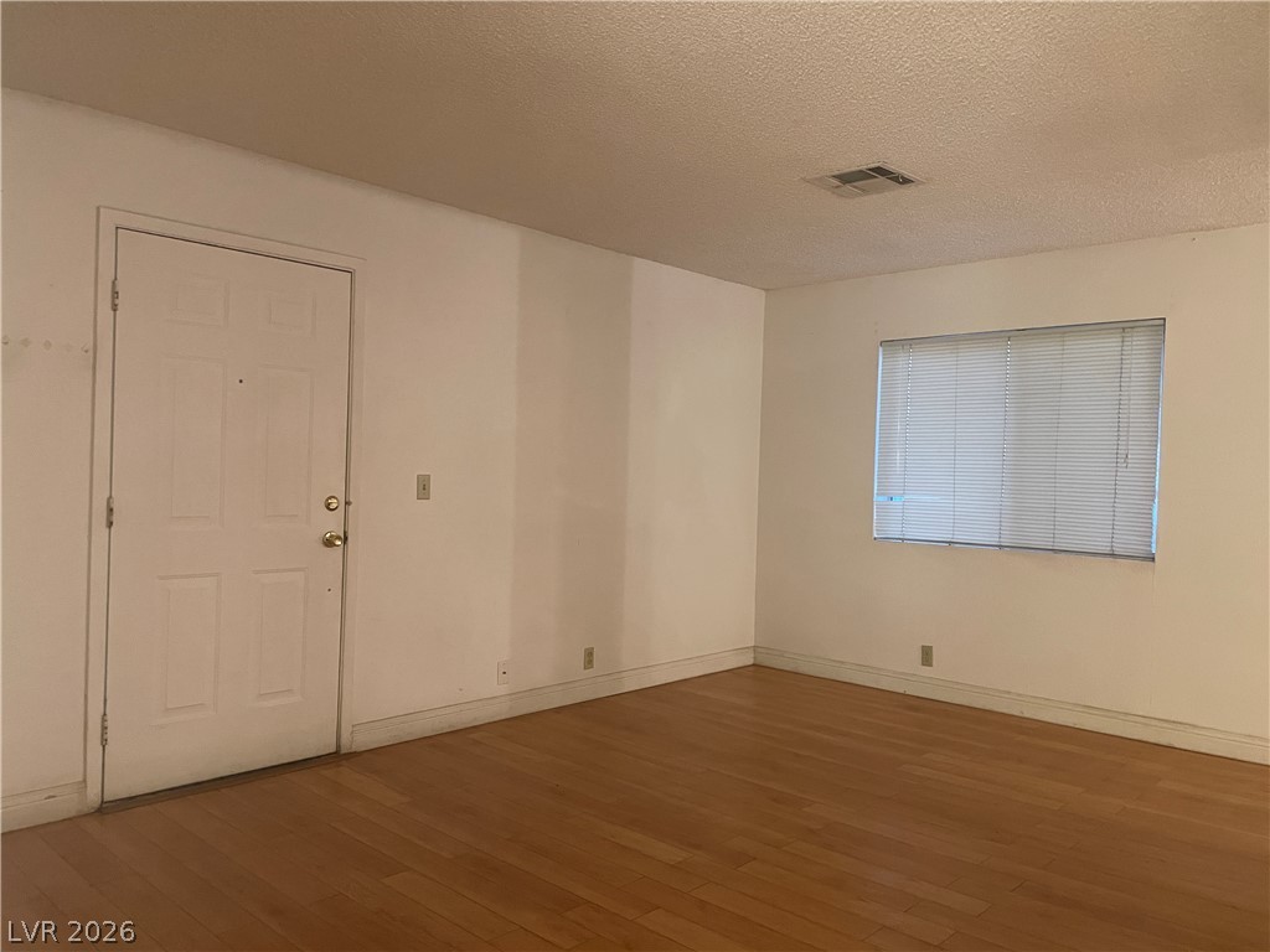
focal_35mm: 26
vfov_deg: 53.1
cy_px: 476
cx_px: 635
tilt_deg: +0.0
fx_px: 954
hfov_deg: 67.3
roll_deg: -1.1
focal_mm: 4.2
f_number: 1.6
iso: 400
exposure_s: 1/40
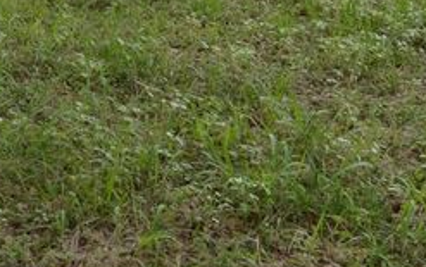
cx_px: -26
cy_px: -173
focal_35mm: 114
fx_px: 1325
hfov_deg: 17.7
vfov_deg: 10.9
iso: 125
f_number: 5.6
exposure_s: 1/125
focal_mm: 18
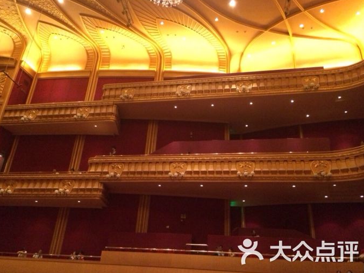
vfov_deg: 45.5
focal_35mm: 31
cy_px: 138
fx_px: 326
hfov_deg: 58.3
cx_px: 184
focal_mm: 4.12
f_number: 2.2
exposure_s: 1/15
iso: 800
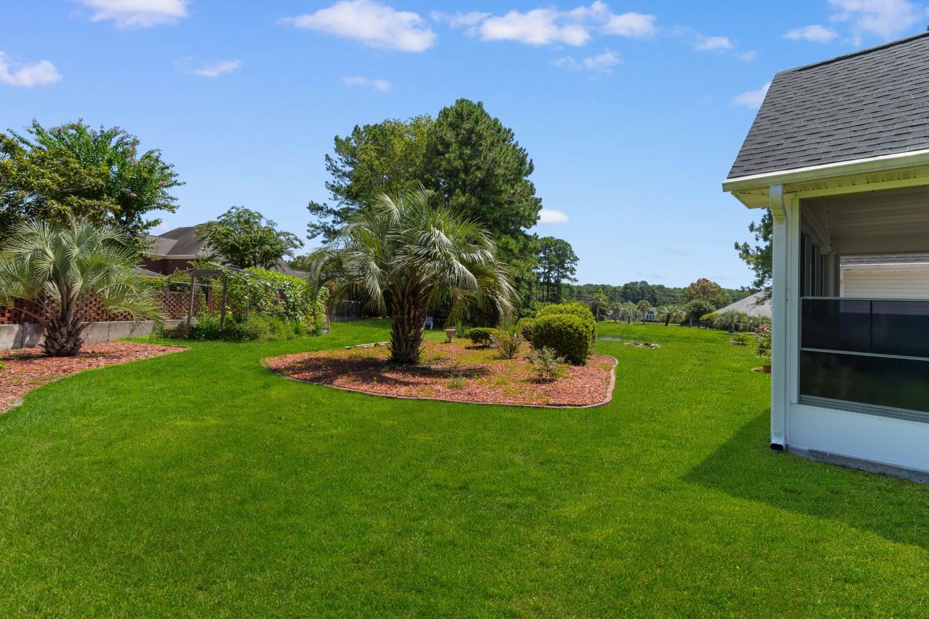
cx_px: 464
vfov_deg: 77.3
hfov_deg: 100.4
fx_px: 387
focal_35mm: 15
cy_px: 310
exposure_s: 1/200
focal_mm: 10
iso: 100
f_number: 7.1
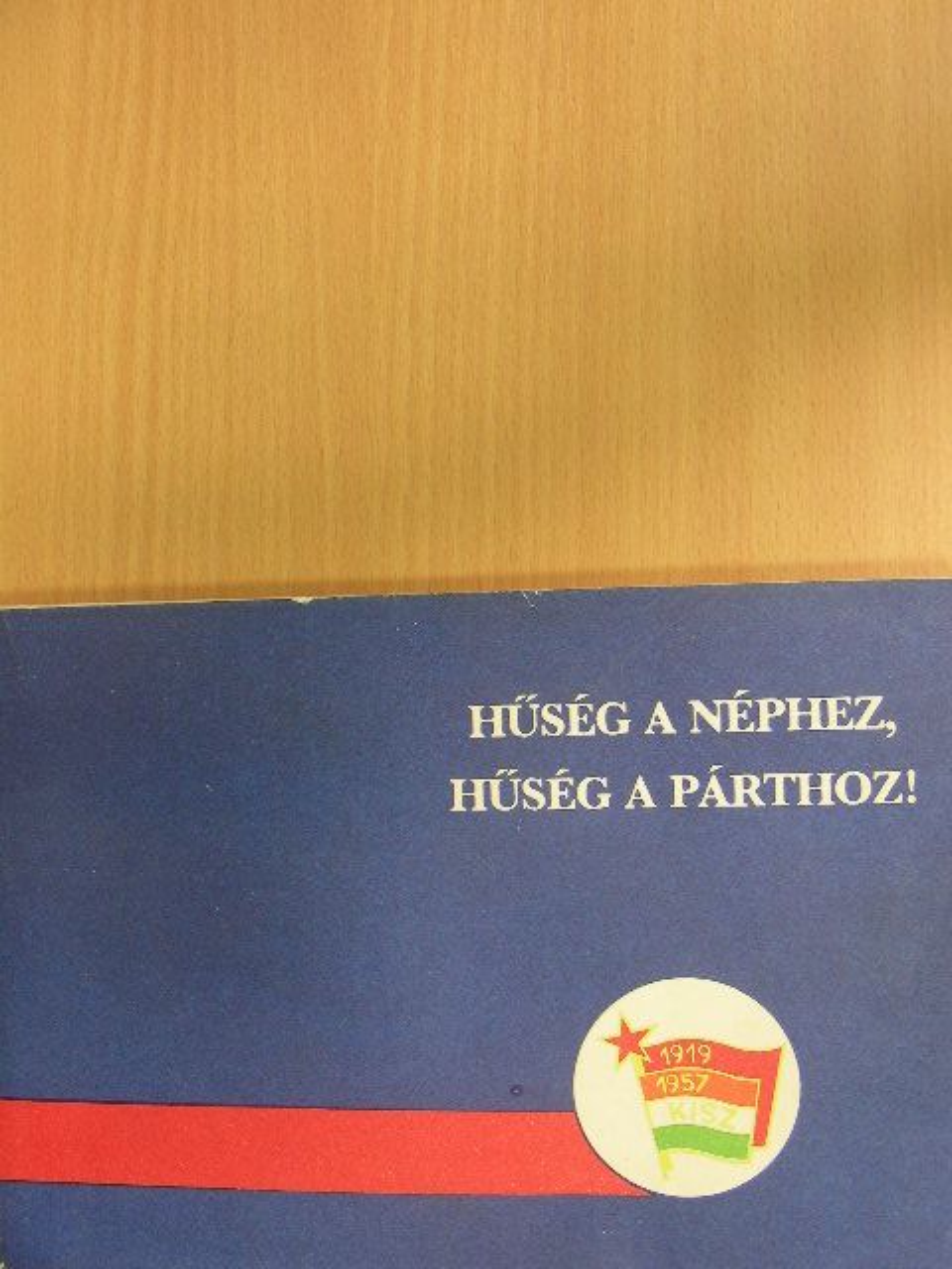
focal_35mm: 41
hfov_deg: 35.1
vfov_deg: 45.8
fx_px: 1503
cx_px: 476
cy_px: 634
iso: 50
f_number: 3.5
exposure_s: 1/4.7
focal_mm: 6.8
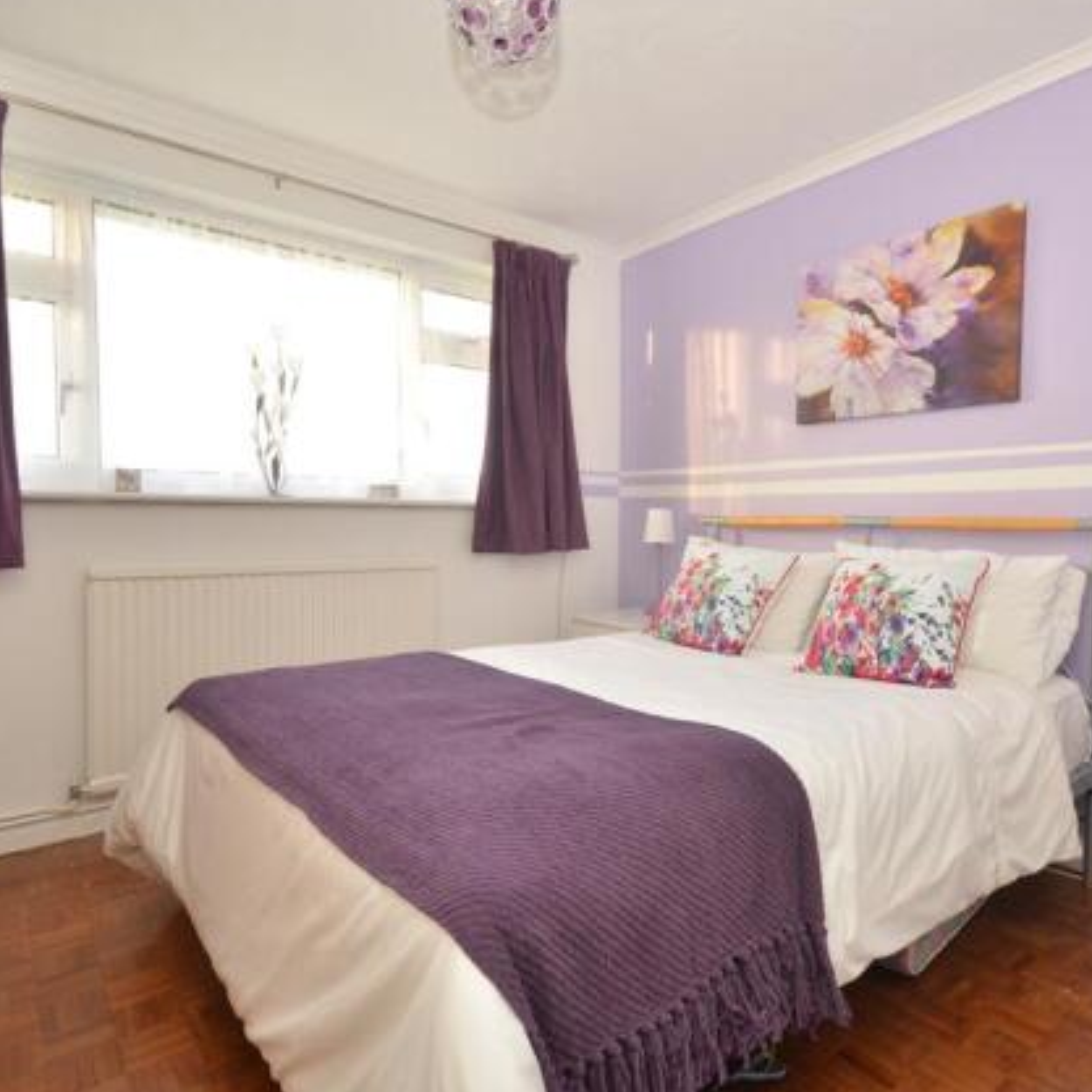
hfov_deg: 74.6
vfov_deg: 74.8
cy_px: 534
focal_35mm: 20
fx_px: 714
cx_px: 597
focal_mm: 10
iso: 640
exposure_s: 1/15
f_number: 9
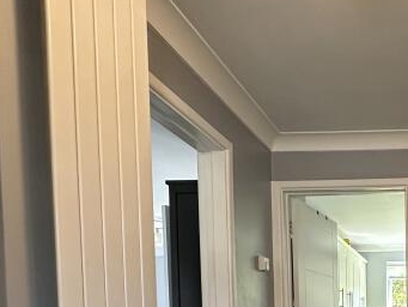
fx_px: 495
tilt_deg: -3.4
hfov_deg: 38.4
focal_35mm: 42
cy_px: 354
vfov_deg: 30.1
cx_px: 430
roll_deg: +0.1
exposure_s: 1/95
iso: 320
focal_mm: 2.22
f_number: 2.2
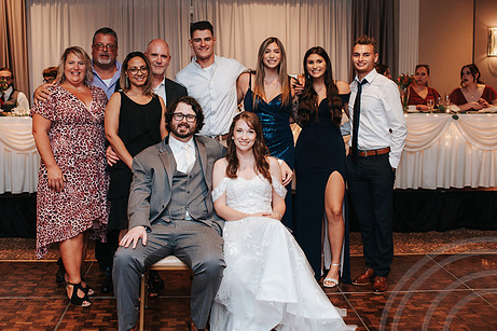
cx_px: 220
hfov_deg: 41.9
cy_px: 146
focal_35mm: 47
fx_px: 649
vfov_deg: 28.6
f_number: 2.8
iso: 1000
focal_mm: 35
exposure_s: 1/160
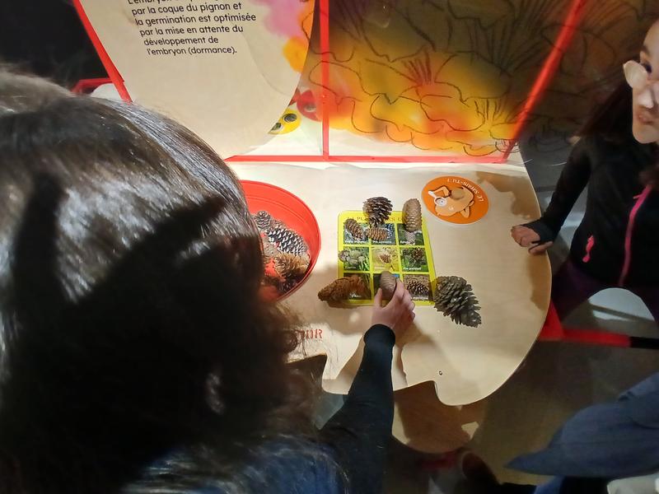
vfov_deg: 74.7
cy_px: 247
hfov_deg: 91.0
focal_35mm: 17
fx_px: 324
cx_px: 330
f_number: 2.2
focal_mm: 1.4
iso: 160
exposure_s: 1/33.3
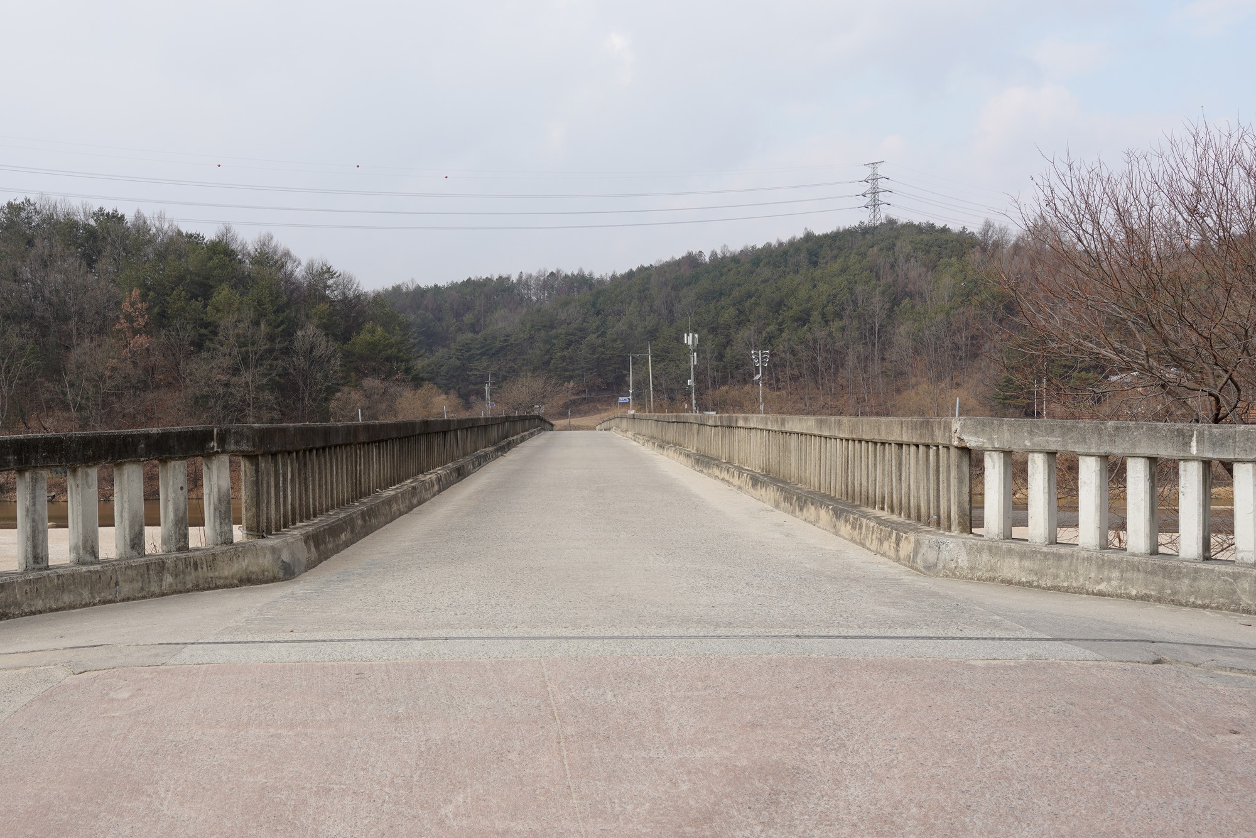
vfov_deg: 36.9
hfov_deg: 53.1
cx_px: 628
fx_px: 1256
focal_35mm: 36
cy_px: 419
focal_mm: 36
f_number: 10
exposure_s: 1/100
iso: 100
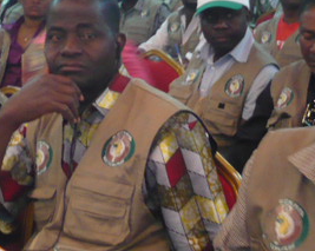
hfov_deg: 23.2
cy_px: 91
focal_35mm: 82
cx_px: 99
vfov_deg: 18.7
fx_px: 764
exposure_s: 1/8
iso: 320
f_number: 2.8
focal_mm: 5.8
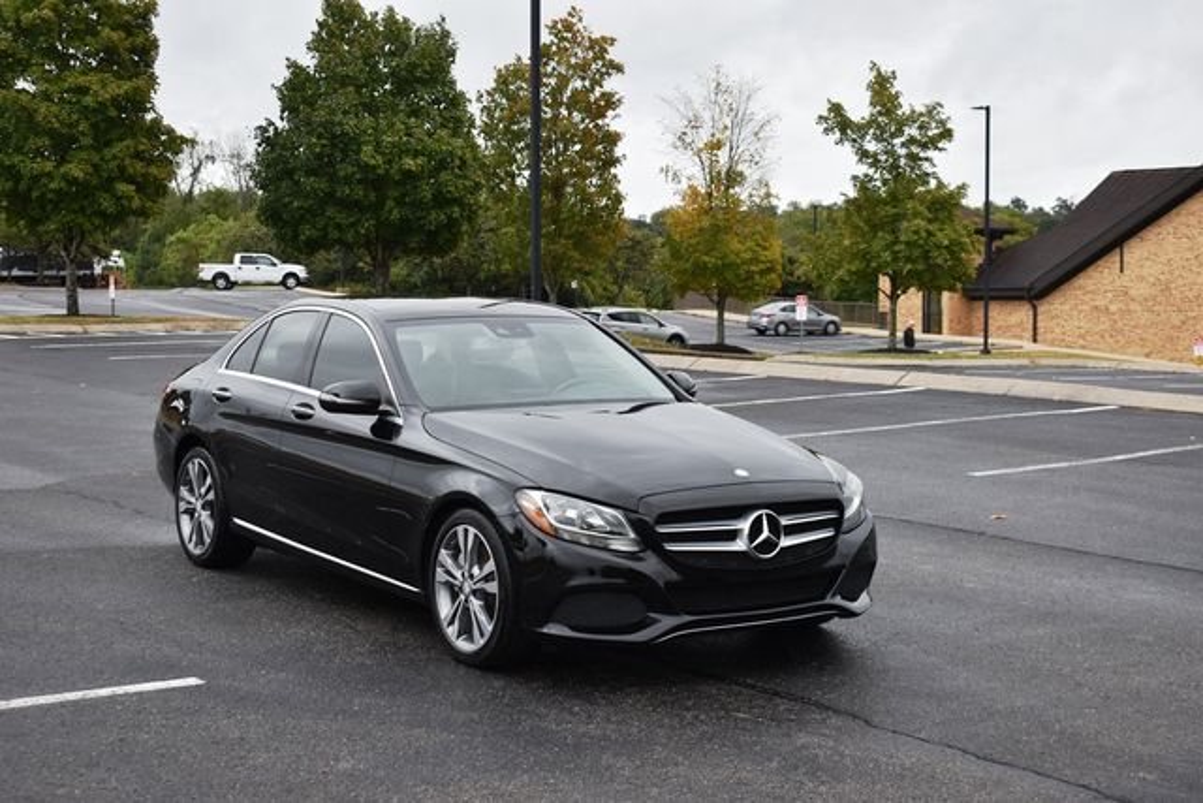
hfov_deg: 36.9
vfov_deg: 25.1
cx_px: 602
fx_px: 1805
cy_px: 402
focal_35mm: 54
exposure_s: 1/250
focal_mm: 36
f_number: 5.6
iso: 250
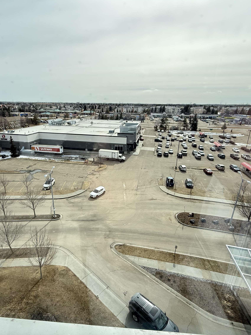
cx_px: 111
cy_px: 166
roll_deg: +0.4
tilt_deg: -18.2
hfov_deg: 68.5
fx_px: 184
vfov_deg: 84.7
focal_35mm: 19
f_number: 2.2
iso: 64
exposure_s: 1/1312
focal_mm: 2.22
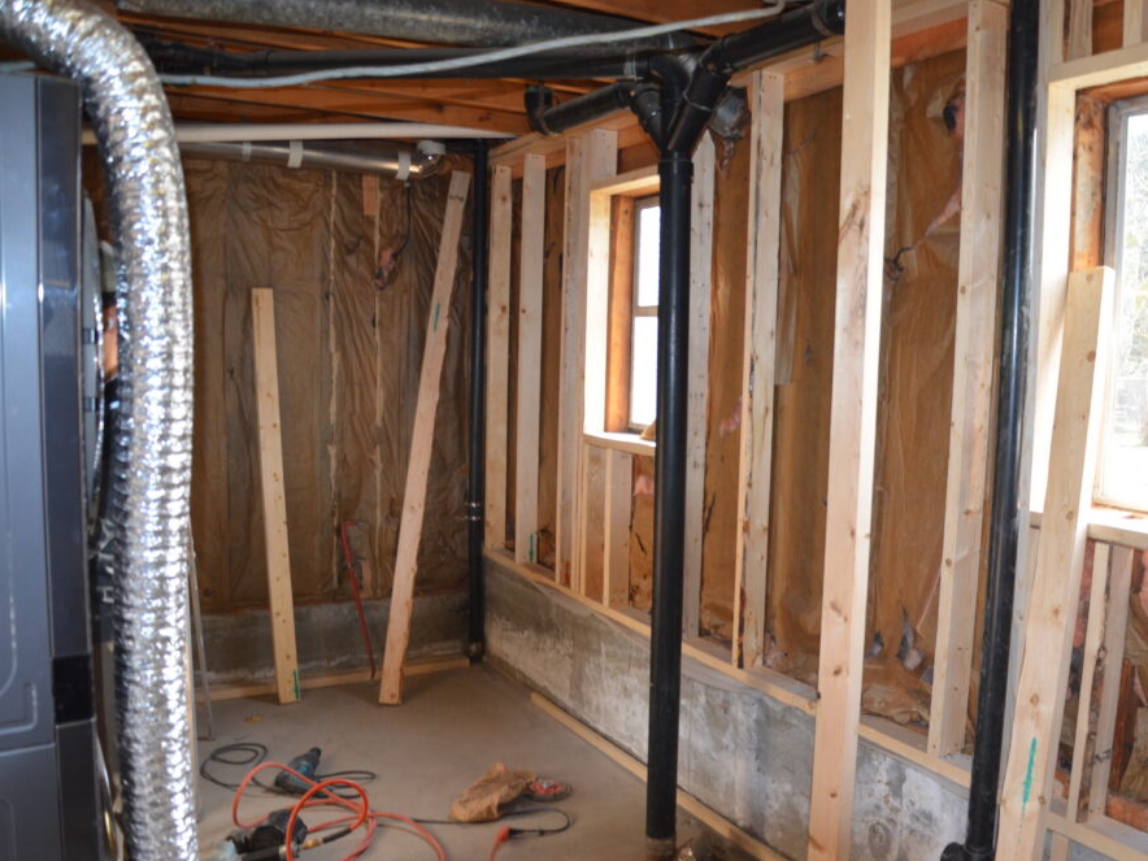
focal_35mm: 30
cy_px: 434
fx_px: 995
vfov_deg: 46.8
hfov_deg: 59.9
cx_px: 627
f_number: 3.5
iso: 400
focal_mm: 18
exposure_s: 1/60
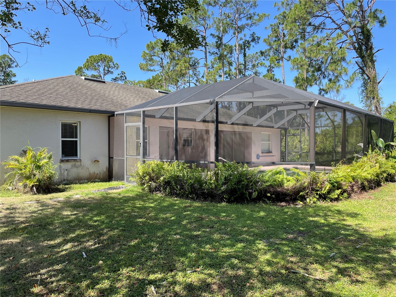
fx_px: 297
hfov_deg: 67.3
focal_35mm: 26
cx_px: 198
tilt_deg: -0.9
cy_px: 148
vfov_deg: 53.1
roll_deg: +0.2
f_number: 1.6
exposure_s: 1/1335
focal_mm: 4.2
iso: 32
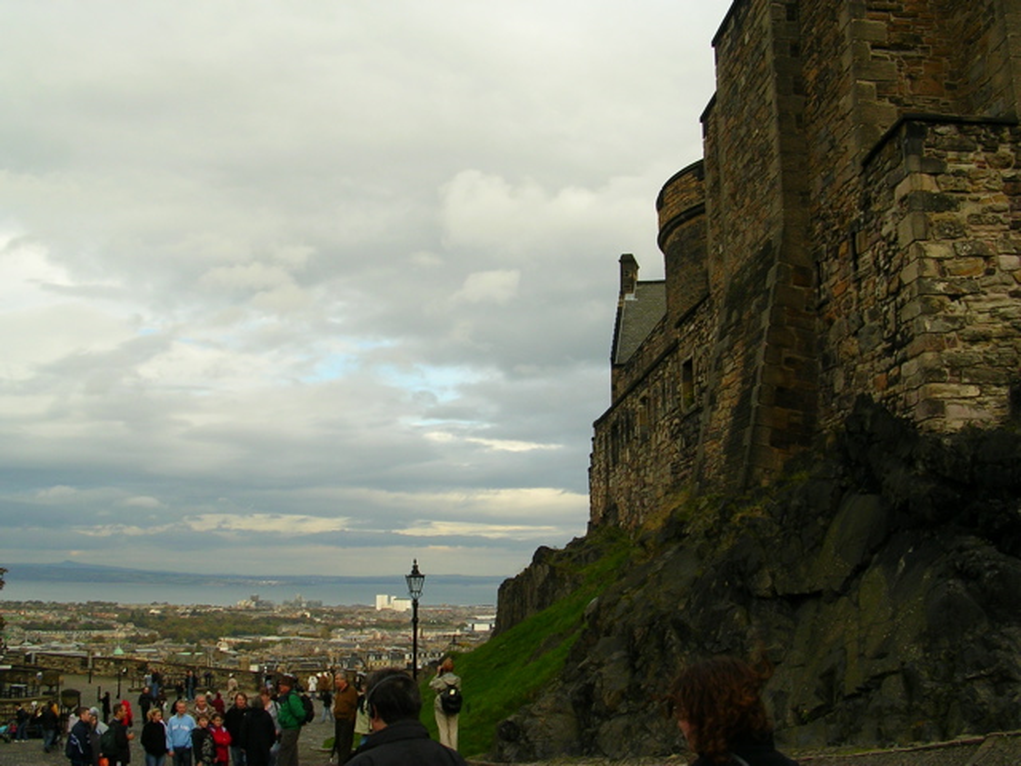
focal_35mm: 38
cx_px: 510
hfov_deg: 49.0
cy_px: 383
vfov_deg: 37.7
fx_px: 1121
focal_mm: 5.8
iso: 50
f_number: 5.6
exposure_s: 1/164
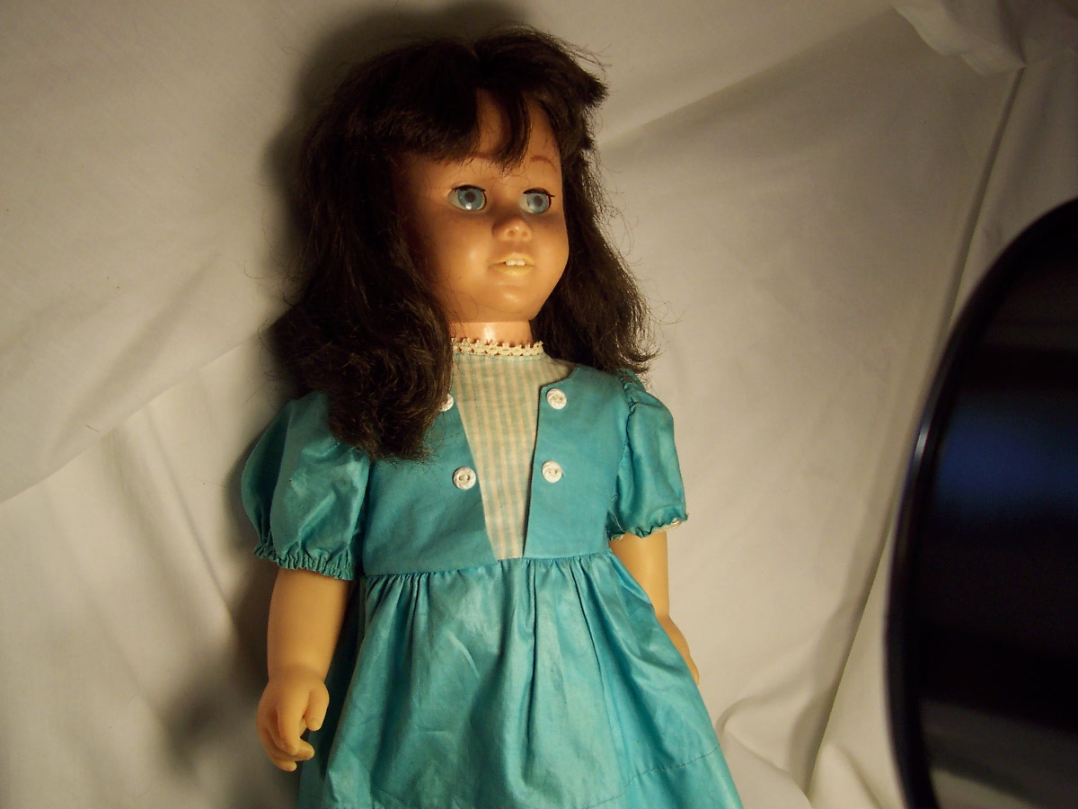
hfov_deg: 50.1
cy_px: 404
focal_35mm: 37
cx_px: 539
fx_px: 1152
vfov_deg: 38.7
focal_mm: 5.6
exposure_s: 1/250
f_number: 2.8
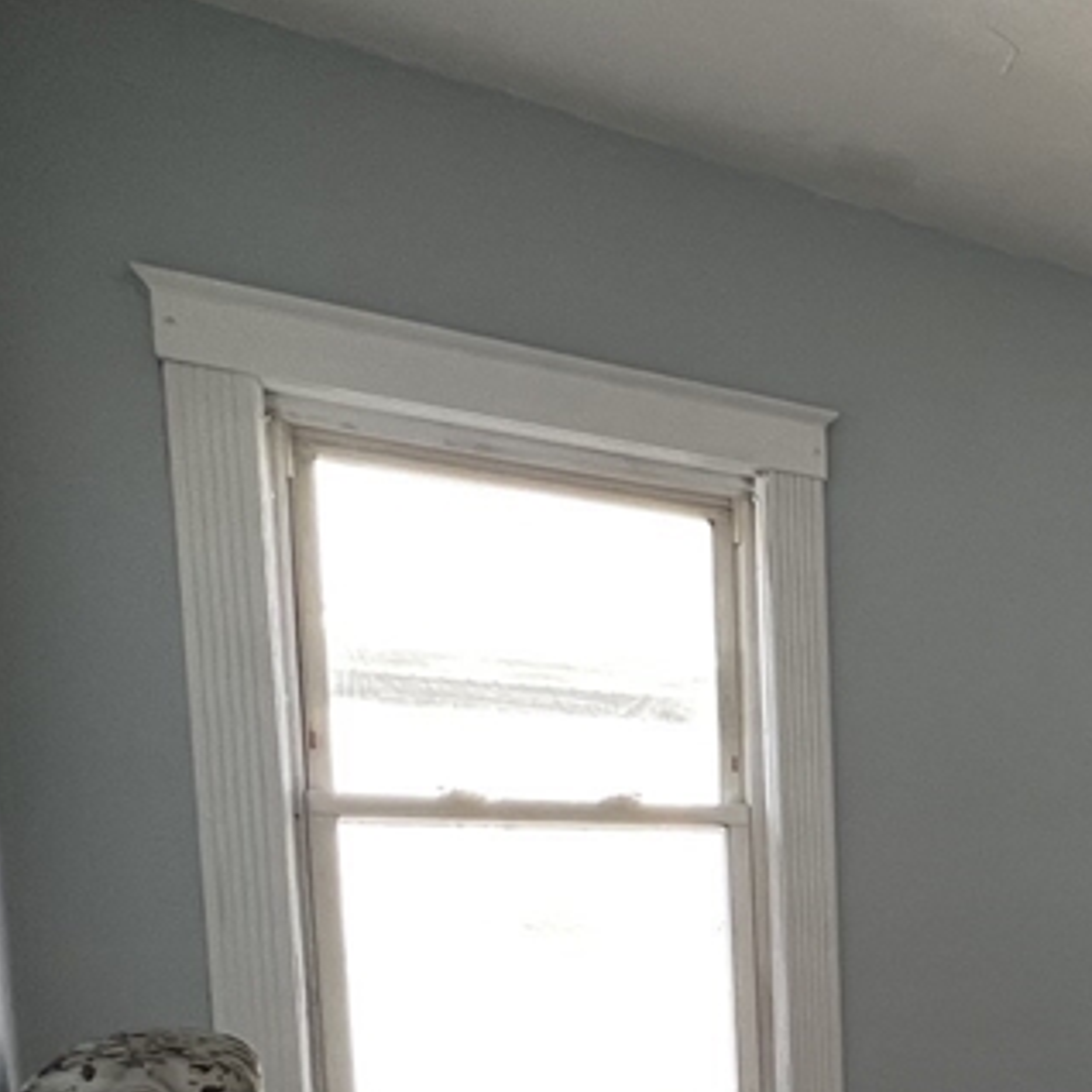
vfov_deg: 41.0
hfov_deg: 28.5
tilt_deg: -5.9
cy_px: 1006
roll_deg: -0.2
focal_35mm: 37
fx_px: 1321
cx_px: 1645
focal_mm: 1.57
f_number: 1.8
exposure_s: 1/99
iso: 64
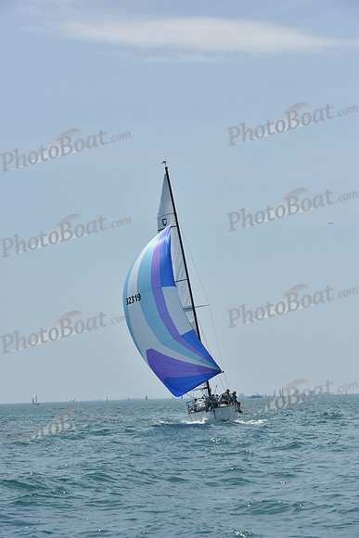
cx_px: 180
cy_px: 269
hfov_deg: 11.4
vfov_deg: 17.1
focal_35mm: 120
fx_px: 1794
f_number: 10
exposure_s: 1/1250
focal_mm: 120
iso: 250
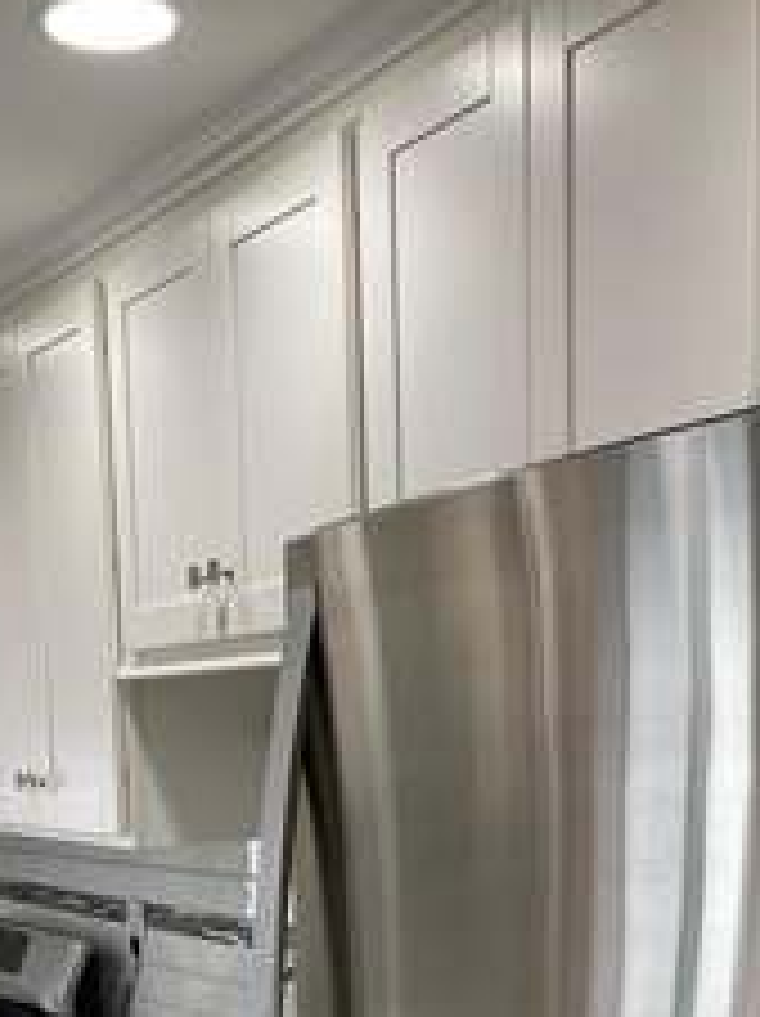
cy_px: 1084
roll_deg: +3.5
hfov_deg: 23.2
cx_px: 146
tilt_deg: -9.0
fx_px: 1818
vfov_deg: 28.7
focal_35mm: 62
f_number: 1.8
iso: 80
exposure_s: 1/77
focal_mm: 3.99
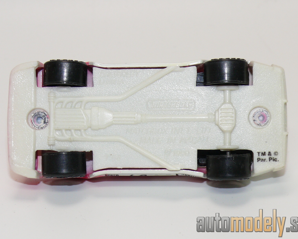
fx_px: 970
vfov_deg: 14.0
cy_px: 119
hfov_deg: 17.5
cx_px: 150
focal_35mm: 110
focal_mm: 13.7
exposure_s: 1/30
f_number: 4
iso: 100
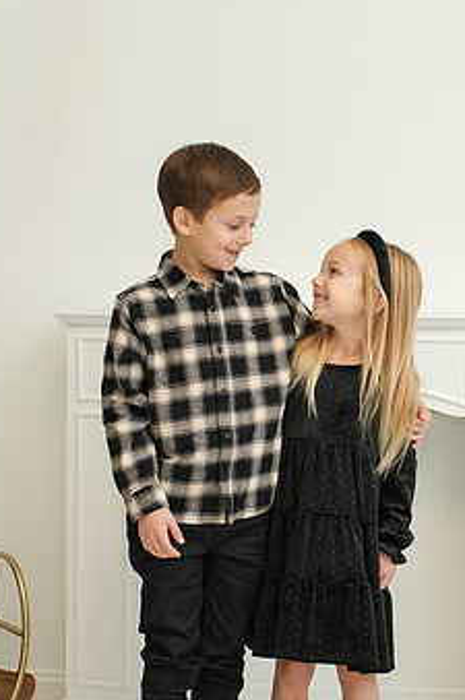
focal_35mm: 77
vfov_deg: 26.3
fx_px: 1496
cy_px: 406
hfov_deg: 17.6
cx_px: 313
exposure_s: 1/200
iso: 250
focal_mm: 35
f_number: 3.5
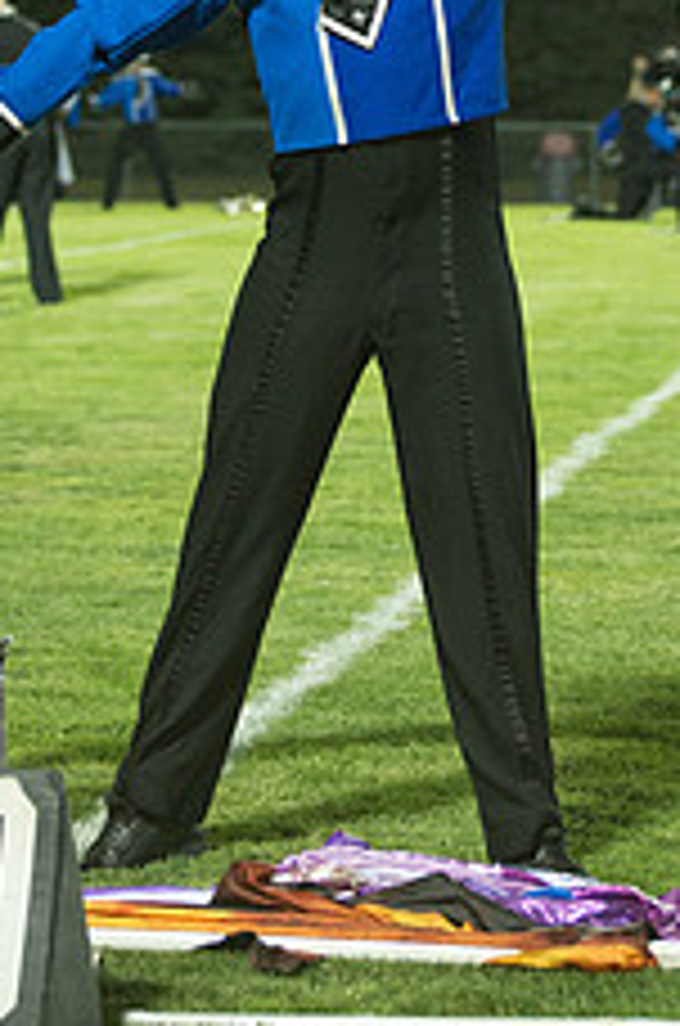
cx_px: 354
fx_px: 4781
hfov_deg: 8.1
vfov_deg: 12.2
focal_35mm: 168
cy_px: 252
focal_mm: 85
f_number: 4.5
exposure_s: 1/200
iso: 3600
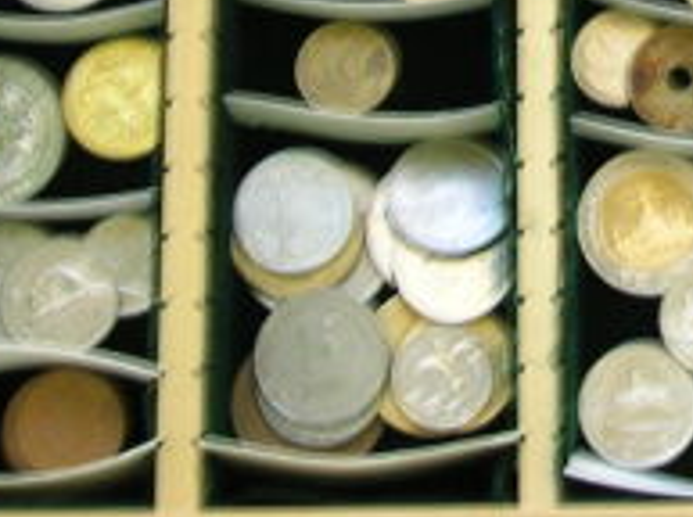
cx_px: 794
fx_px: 2857
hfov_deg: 13.5
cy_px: -142
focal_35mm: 143
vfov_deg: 10.1
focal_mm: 7.7
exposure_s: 1/7.7
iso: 50
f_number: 3.2
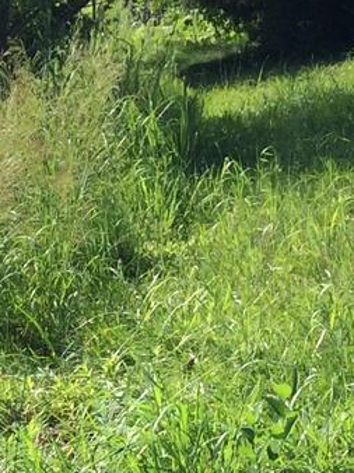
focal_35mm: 153
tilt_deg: -27.1
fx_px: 2089
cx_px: -477
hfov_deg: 8.8
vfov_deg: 11.6
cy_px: 961
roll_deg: -0.8
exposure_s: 1/977
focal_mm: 4.15
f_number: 2.2
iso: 32
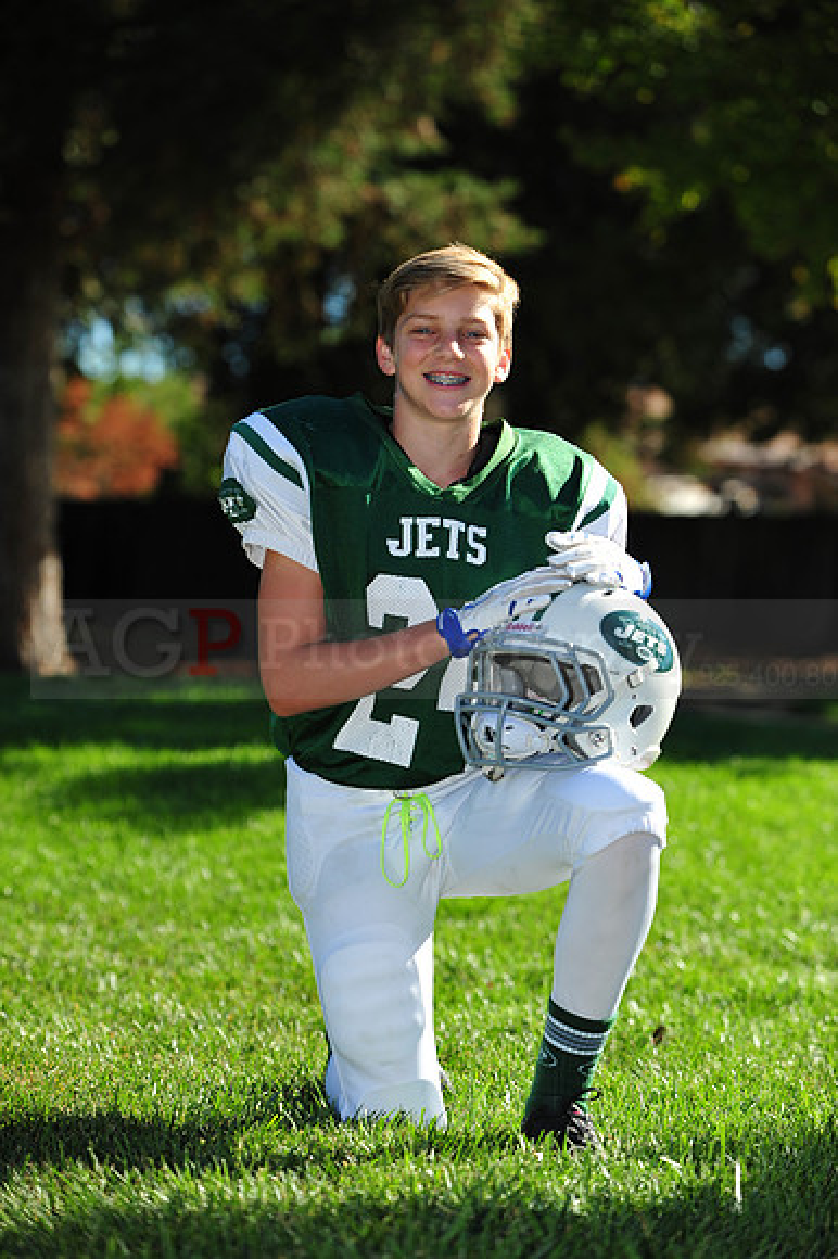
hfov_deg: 11.4
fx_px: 4195
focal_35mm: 120
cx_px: 419
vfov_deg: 17.1
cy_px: 630
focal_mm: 120
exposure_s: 1/2000
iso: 400
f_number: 4.5
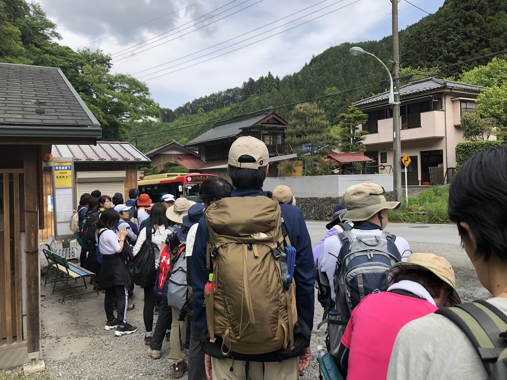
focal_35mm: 30
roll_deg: +2.6
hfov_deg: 60.0
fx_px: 439
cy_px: 184
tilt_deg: -1.2
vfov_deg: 46.8
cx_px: 260
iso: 20
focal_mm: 3.99
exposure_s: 1/941
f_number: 1.8
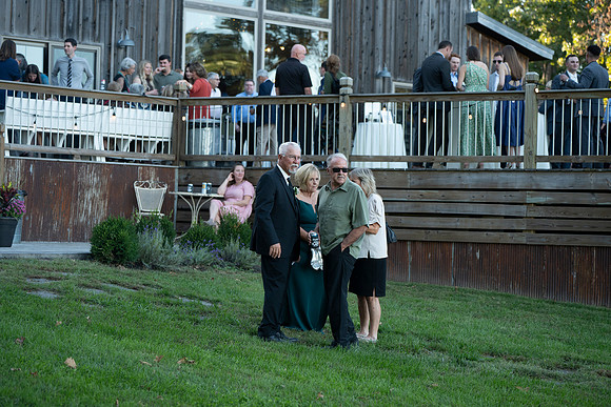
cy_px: 204
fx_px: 1307
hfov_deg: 26.3
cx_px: 306
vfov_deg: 17.7
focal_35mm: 77
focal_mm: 77
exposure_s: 1/500
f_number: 3.2
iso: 500
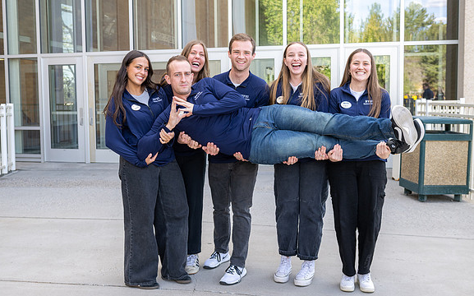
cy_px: 136
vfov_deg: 29.8
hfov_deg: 46.2
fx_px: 555
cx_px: 229
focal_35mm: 43
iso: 320
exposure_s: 1/320
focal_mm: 38
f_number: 4
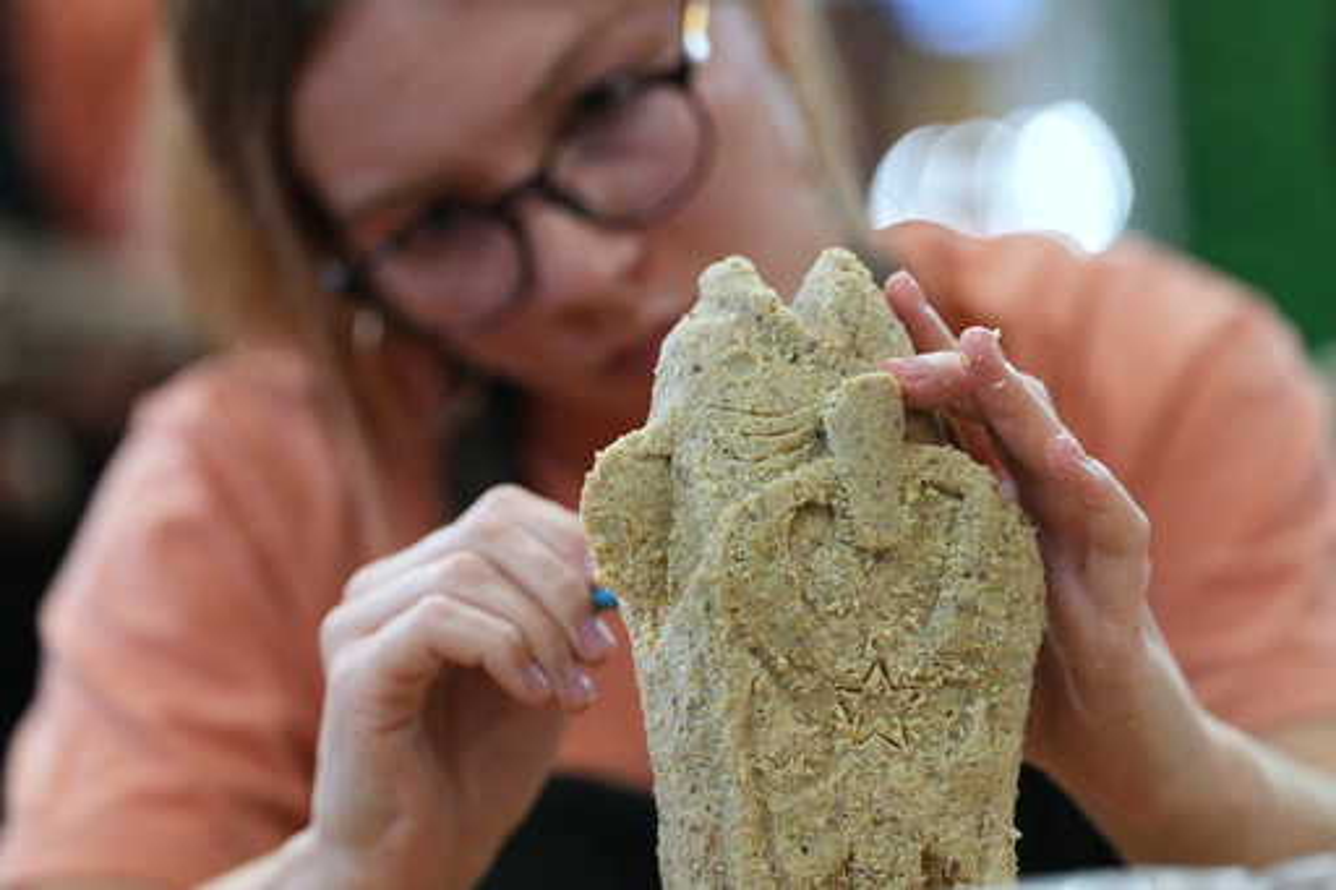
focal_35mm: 153
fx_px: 5676
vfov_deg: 9.0
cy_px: 445
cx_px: 668
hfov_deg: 13.4
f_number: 3.5
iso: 3200
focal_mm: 153
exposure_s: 1/200
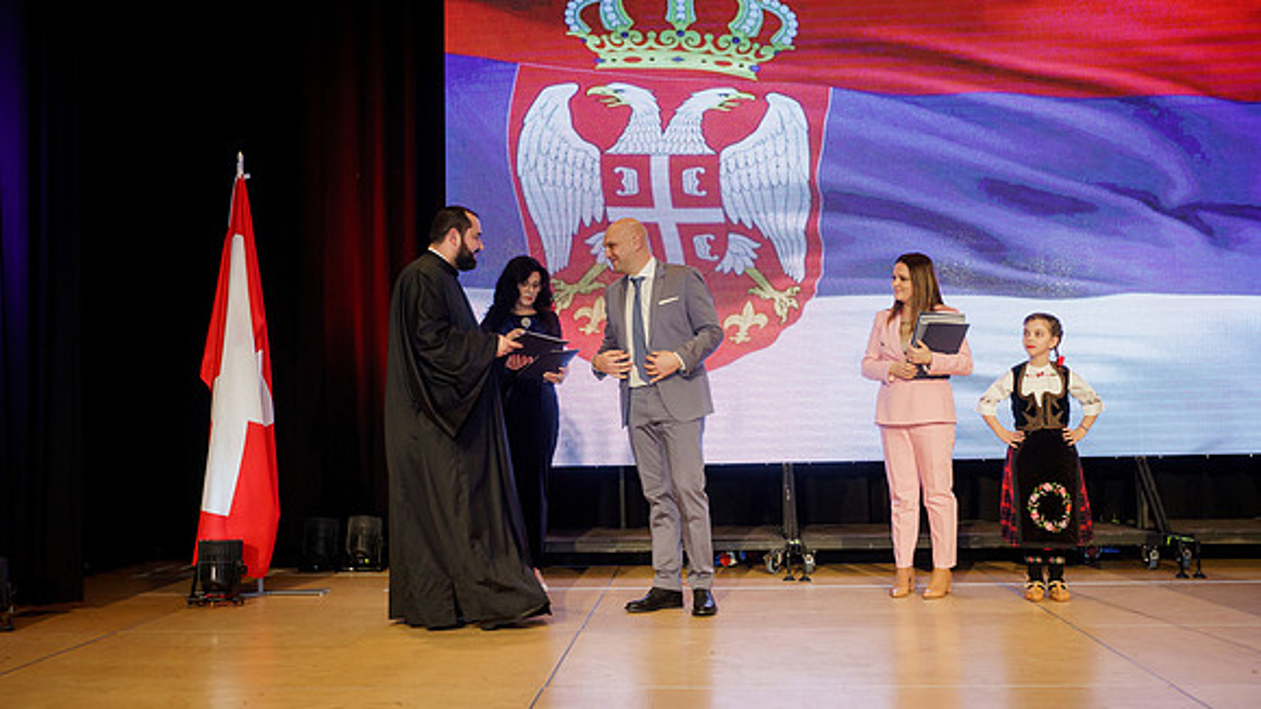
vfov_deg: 37.3
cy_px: 365
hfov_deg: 61.9
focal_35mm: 31
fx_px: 1051
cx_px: 630
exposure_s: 1/250
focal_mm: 30
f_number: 4
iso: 2500
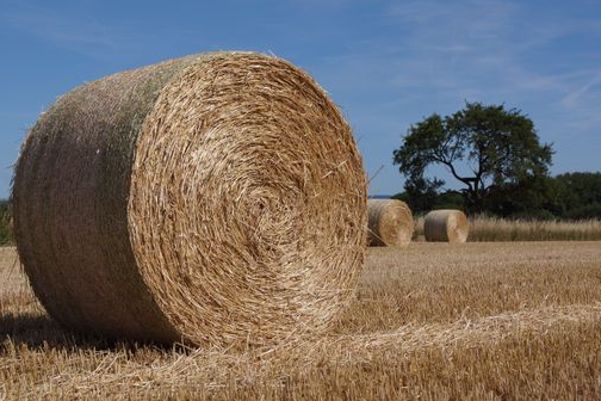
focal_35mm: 69
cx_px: 304
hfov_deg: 29.4
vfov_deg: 19.9
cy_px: 200
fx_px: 1144
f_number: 9
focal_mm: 45
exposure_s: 1/640
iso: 100
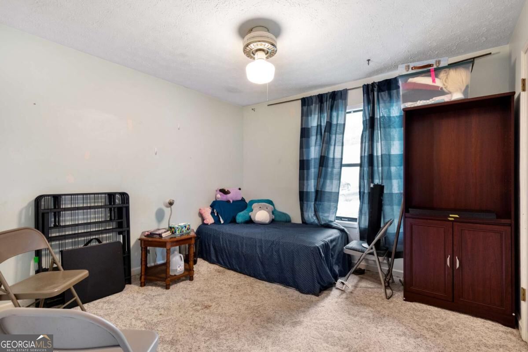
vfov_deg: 73.7
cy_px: 176
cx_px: 264
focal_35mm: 16
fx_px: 235
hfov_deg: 96.7
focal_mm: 16
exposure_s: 1/4
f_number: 8
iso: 500
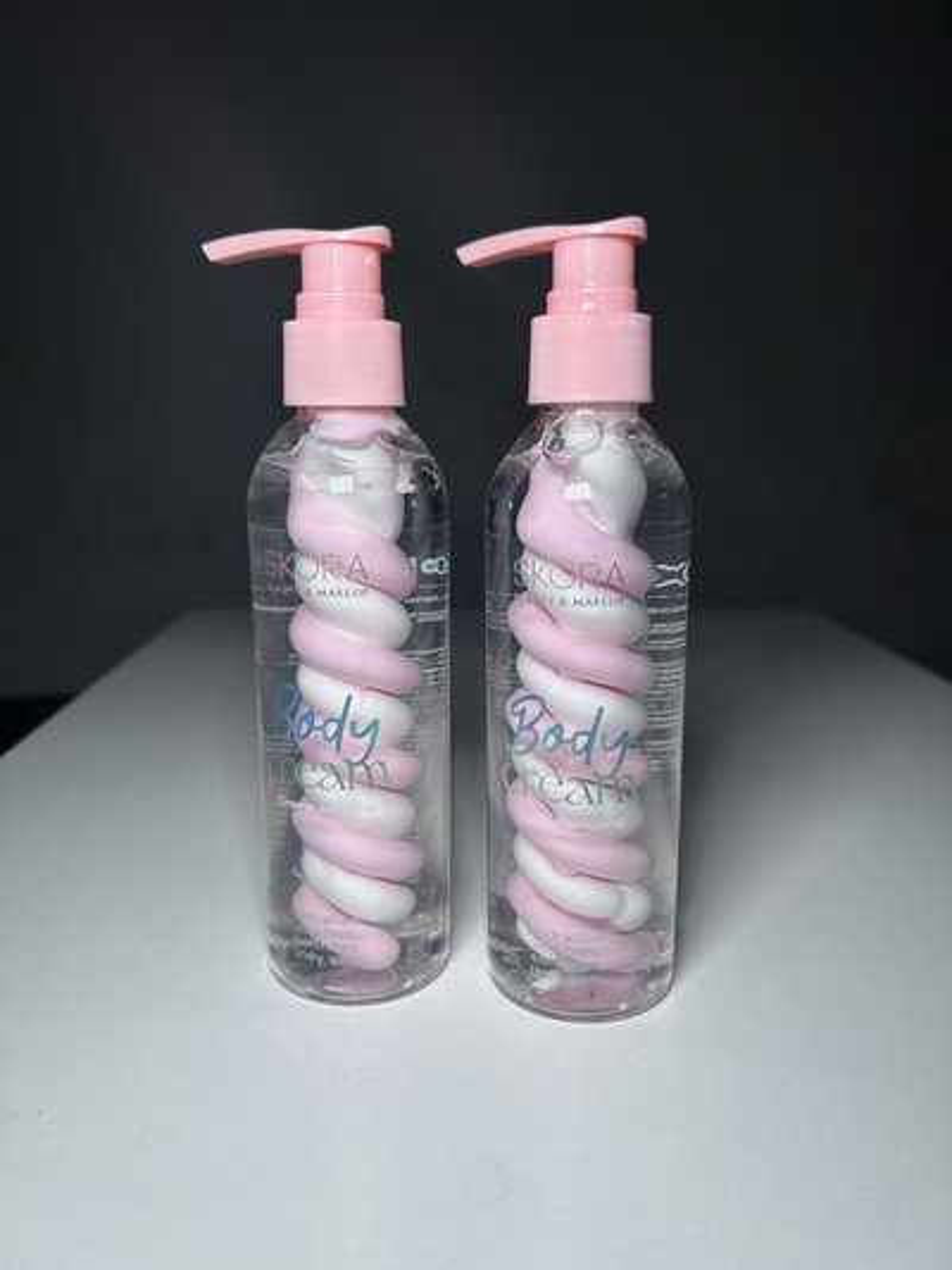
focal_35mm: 26
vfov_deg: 67.3
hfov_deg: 53.1
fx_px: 953
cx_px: 476
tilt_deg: -12.9
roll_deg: -0.2
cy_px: 635
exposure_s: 1/100
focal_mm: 5.7
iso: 32
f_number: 1.5
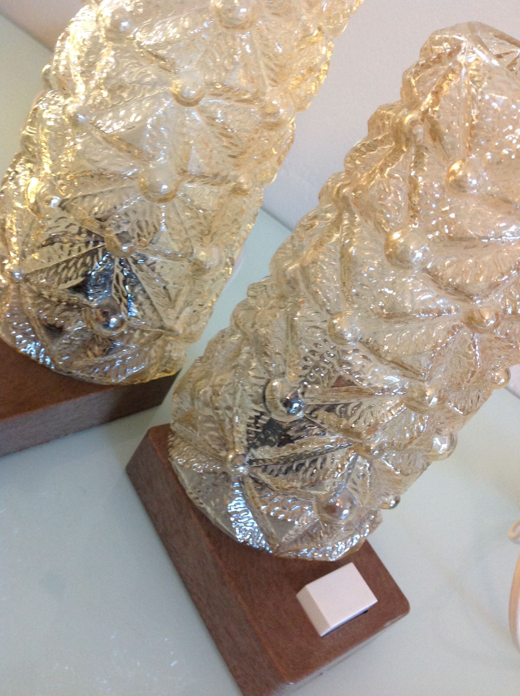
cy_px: 348
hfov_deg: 40.6
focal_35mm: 35
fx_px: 703
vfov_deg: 52.7
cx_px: 260
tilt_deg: -37.1
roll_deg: -32.5
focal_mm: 4.28
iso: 200
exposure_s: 1/17
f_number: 2.4
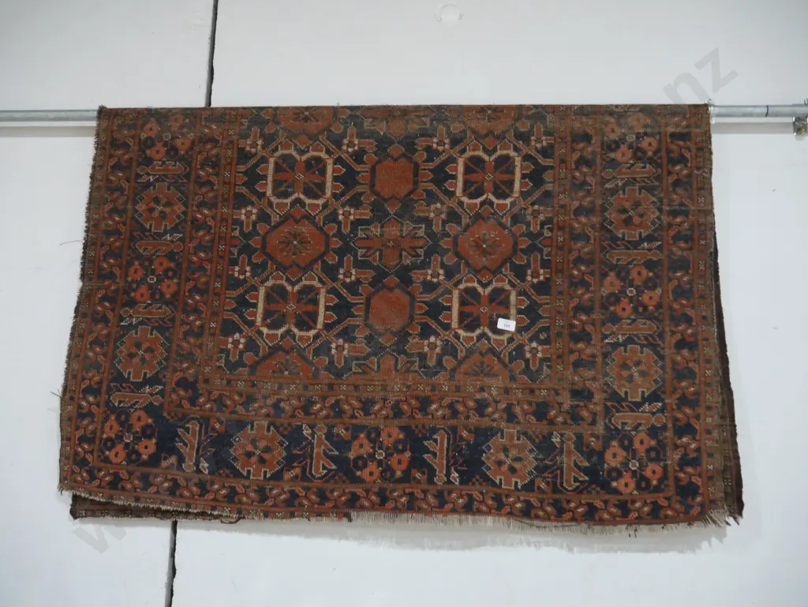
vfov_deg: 46.8
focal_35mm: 30
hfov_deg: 59.9
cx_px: 404
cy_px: 304
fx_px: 701
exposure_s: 1/60
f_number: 3.6
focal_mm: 15
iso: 1250
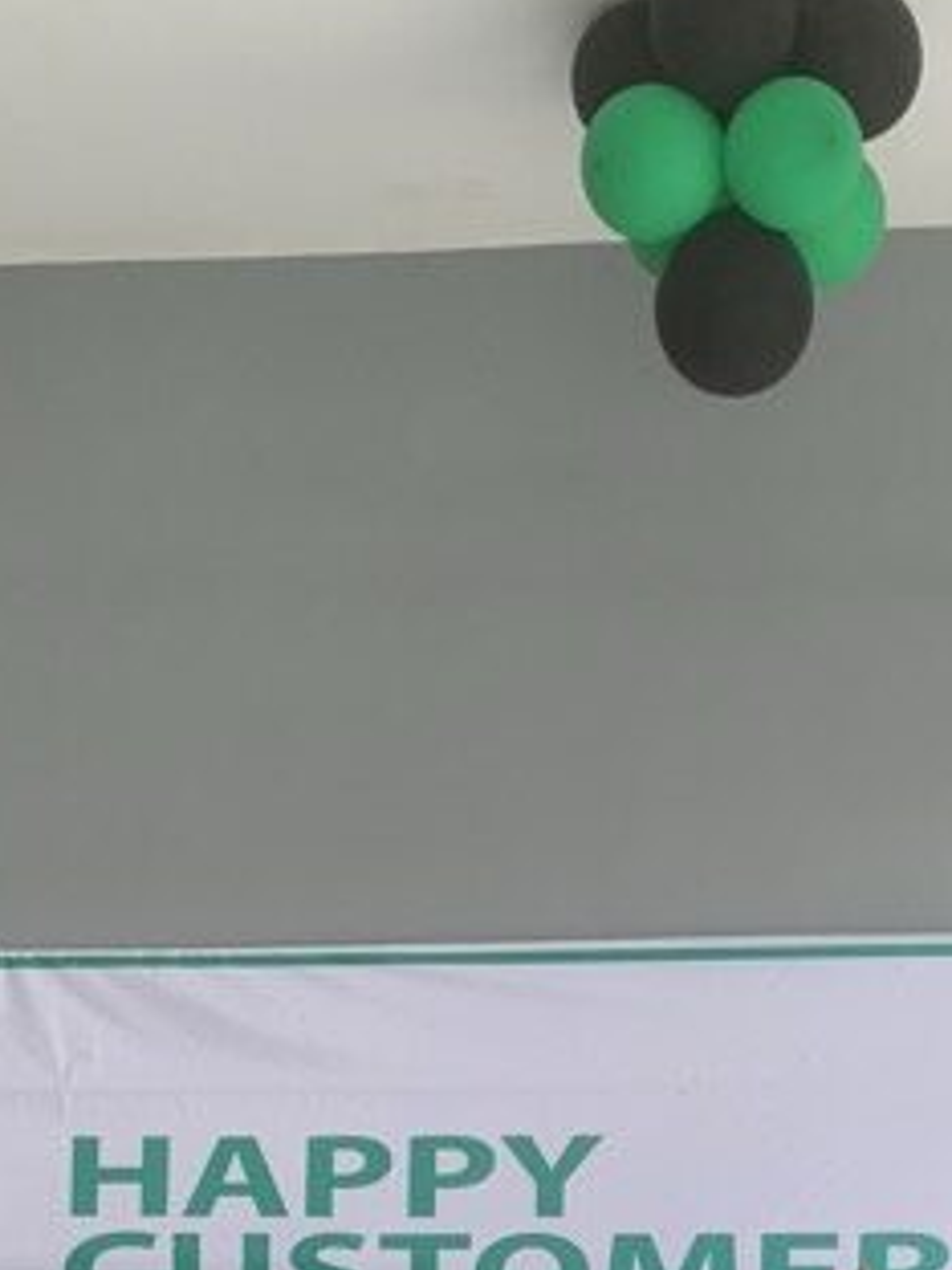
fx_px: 2934
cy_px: 1649
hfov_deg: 18.4
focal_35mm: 80
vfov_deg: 22.0
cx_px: 598
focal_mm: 4.25
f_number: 1.8
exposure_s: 1/121
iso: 40
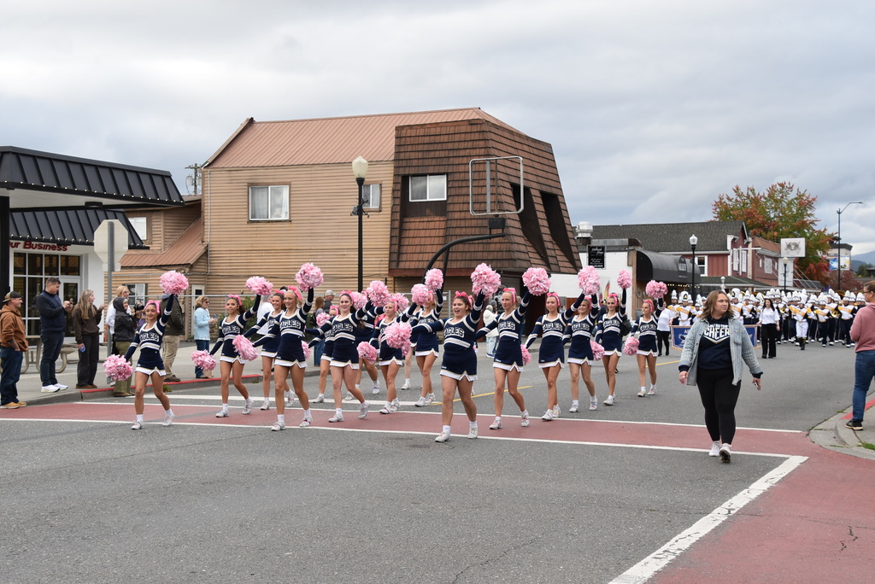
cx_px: 438
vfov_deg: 28.1
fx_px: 1167
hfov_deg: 41.1
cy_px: 292
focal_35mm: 48
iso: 400
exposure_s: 1/250
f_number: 8
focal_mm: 32
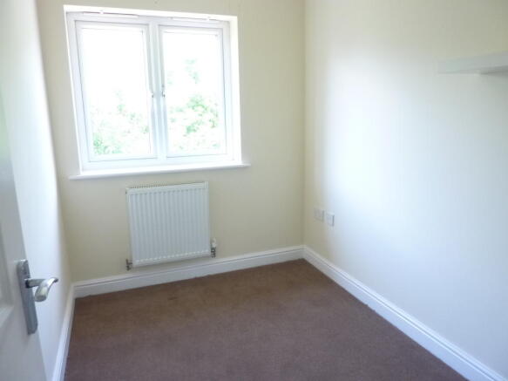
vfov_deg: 54.9
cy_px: 190
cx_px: 254
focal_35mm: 25
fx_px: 367
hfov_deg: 69.4
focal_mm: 4.1
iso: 250
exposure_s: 1/30
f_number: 3.3
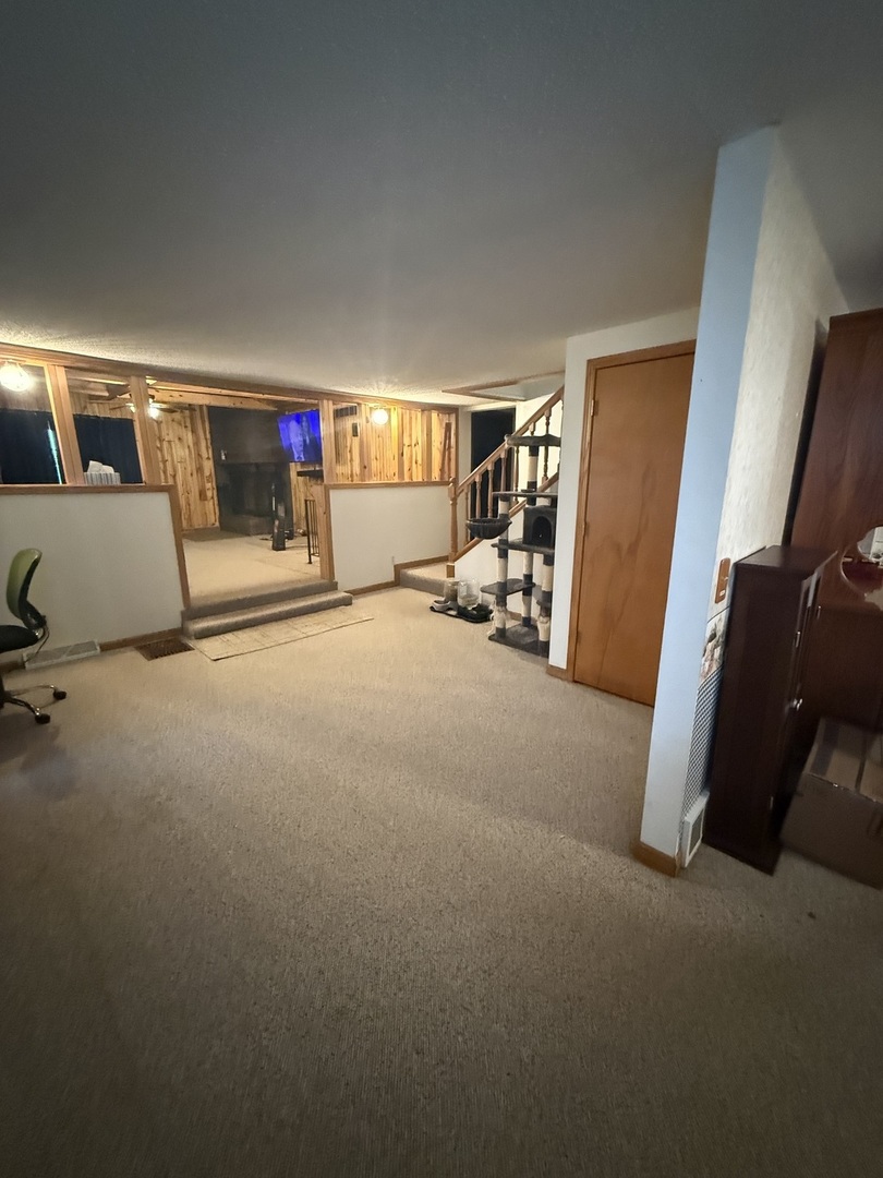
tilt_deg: -13.1
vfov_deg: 102.1
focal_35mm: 14
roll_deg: -0.1
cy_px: 589
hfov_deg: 85.7
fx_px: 476
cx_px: 442
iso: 1600
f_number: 2.2
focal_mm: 2.22
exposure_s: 1/40
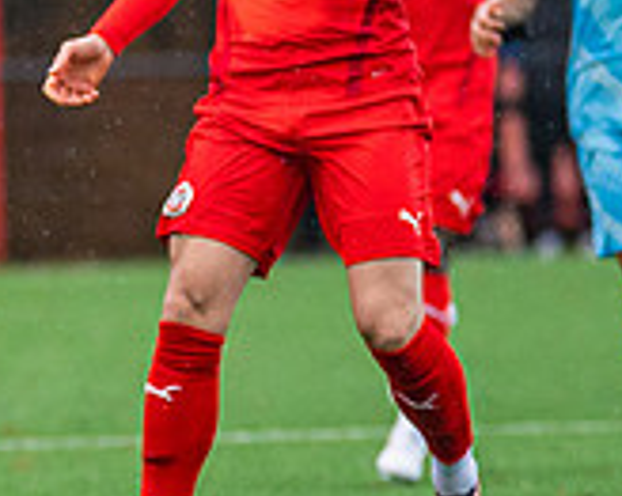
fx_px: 19943
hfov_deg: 1.8
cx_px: -391
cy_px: 214
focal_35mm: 1084
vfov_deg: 1.4
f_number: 2.8
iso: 1000
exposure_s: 1/1250
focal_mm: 210
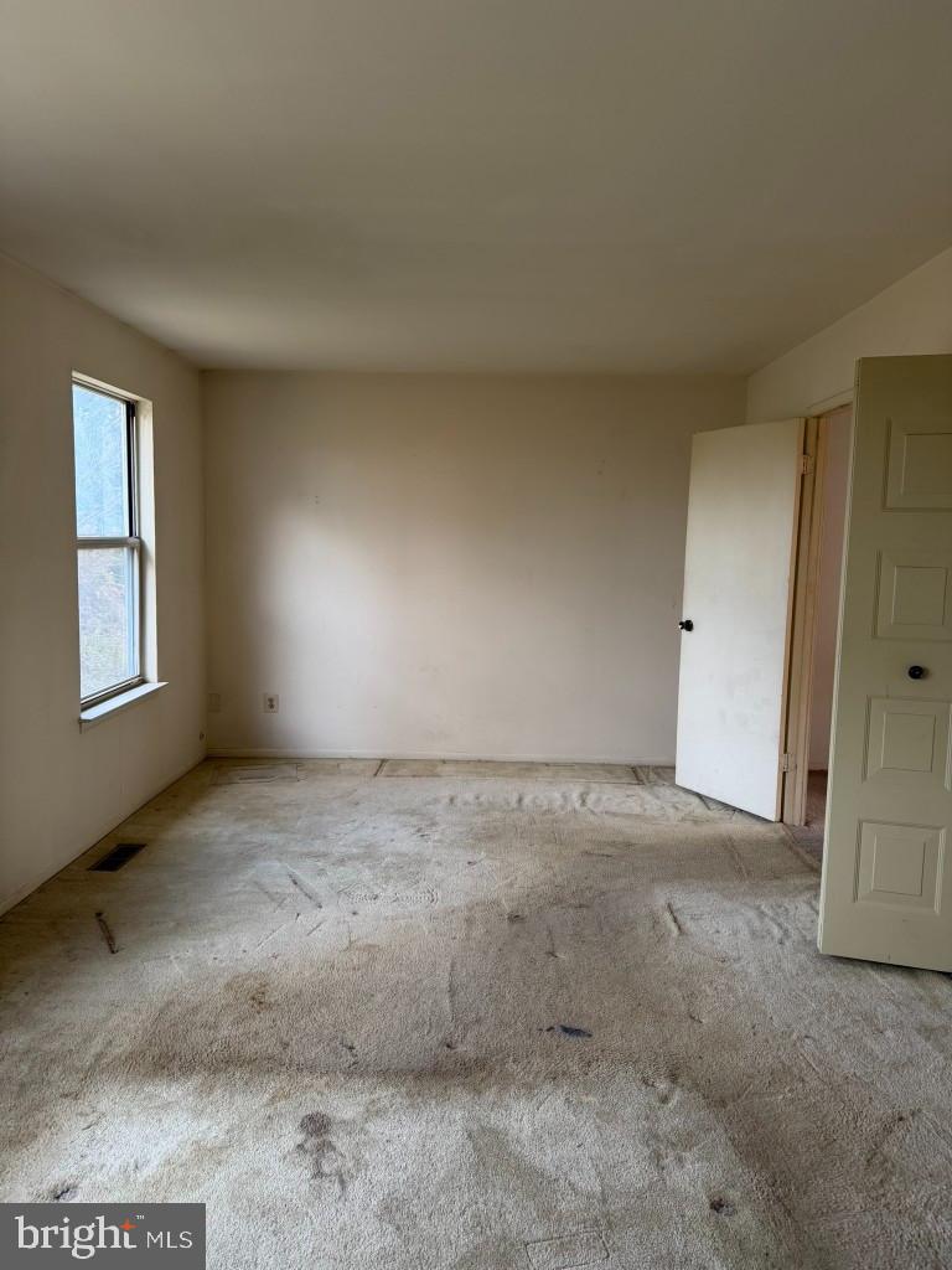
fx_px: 880
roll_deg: -1.8
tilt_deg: -5.6
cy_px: 635
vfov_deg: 71.6
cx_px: 476
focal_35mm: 24
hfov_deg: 56.8
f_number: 1.78
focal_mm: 6.76
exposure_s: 1/121
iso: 200
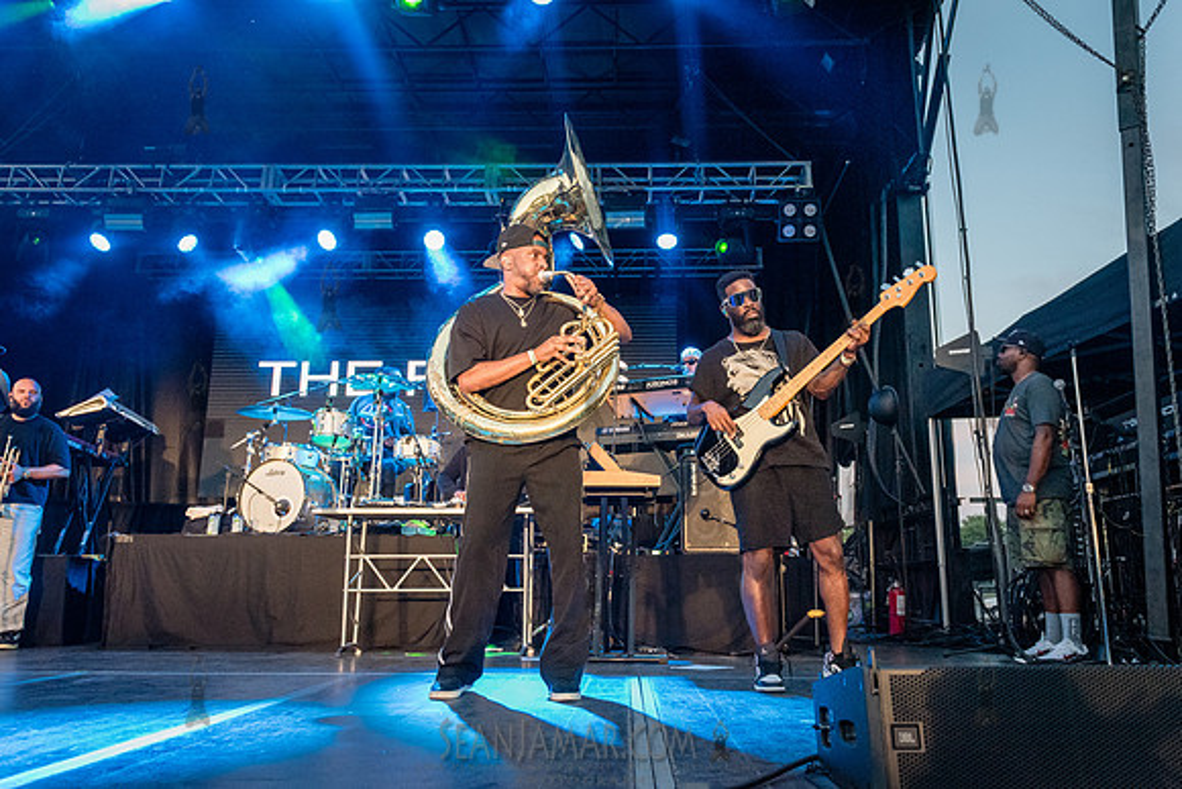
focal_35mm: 26
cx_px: 612
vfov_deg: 50.4
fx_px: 838
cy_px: 394
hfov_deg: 70.4
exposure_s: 1/400
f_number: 4
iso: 5000
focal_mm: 24
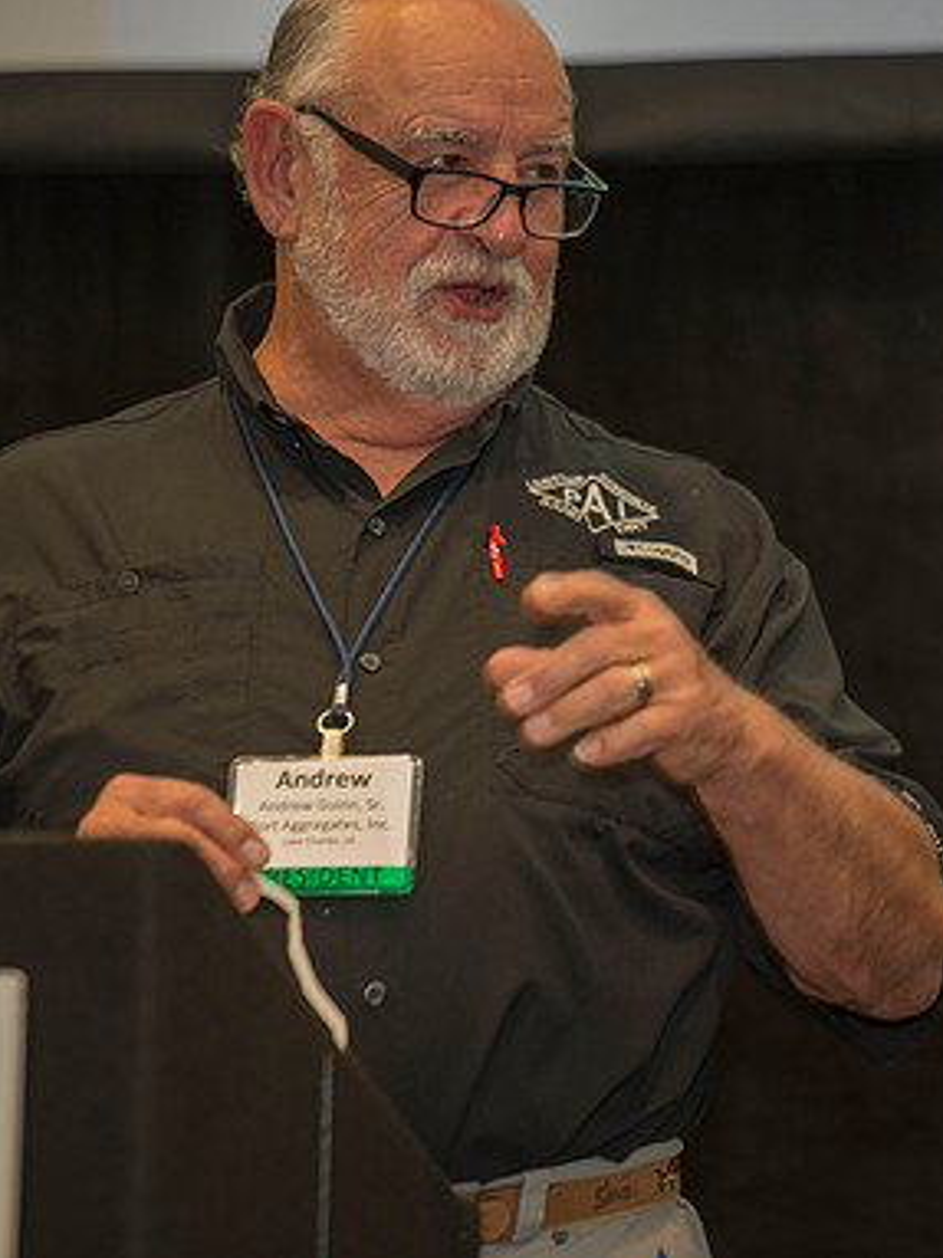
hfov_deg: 5.2
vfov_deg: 7.0
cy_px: 627
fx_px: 10321
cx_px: 578
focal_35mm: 284
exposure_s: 1/160
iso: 1250
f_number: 2.8
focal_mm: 195
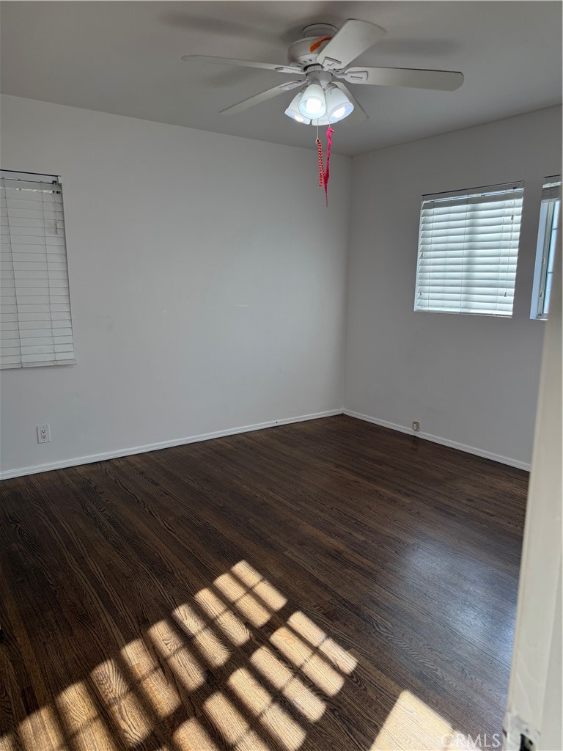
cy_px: 376
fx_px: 520
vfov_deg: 71.6
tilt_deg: -9.0
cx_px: 282
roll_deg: -0.1
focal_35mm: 24
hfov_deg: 56.8
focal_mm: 6.76
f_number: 1.78
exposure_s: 1/435
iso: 100
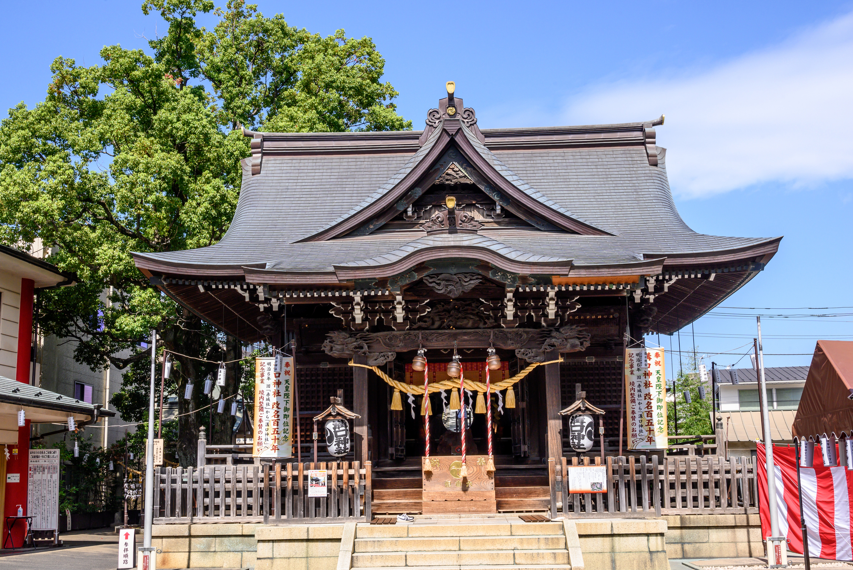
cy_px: 285
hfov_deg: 44.5
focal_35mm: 44
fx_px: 1043
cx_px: 426
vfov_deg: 30.5
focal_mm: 44
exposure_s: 1/100
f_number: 16
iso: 640
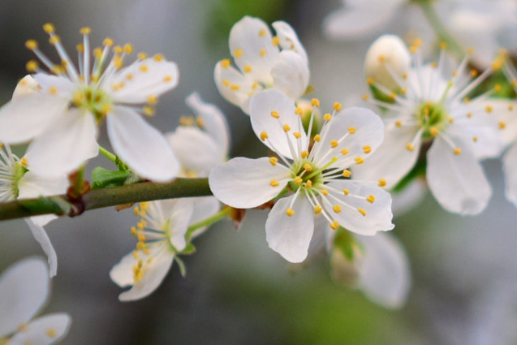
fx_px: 5883
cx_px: 549
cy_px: 130
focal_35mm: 410
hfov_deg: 5.0
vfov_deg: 3.4
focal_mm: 85
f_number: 4.5
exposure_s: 1/320
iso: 400
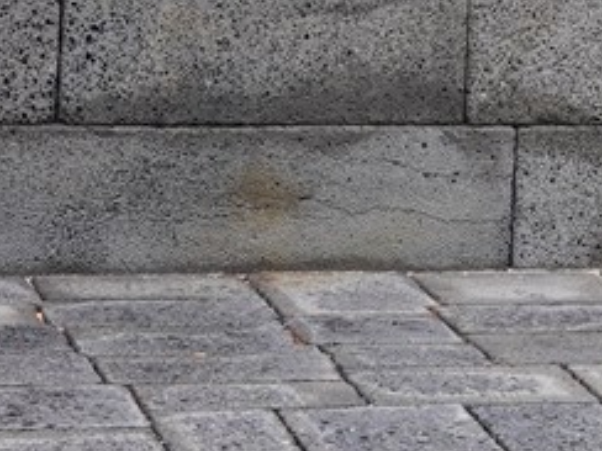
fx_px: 4800
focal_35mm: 276
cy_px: -569
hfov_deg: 7.1
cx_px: 933
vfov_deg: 5.2
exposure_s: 1/100
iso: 400
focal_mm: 35
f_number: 10
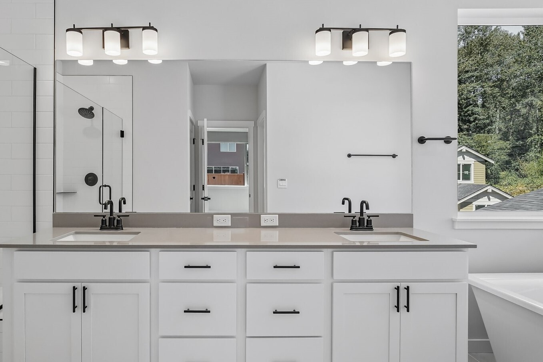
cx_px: 221
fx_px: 302
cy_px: 185
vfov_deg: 61.9
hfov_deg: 83.1
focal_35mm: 20
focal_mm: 16
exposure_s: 1/160
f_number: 8
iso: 1600
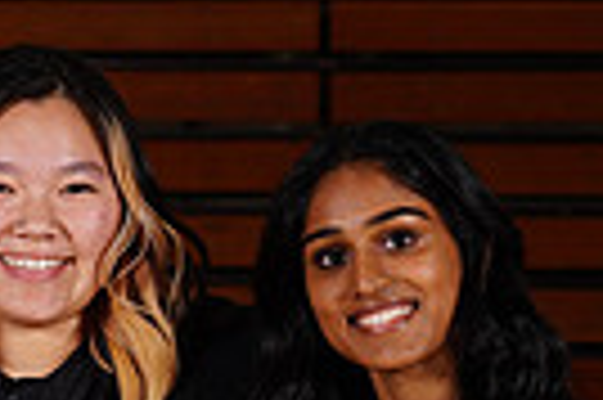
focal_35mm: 303
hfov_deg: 6.7
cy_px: 564
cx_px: -356
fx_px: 5069
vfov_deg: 4.5
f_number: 6.3
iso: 200
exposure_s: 1/200
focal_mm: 70
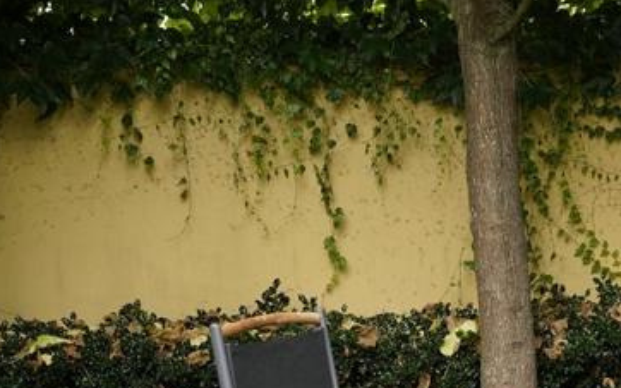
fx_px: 1590
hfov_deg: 20.9
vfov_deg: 13.1
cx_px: 704
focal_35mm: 94
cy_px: 604
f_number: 4
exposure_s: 1/160
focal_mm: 29
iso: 320
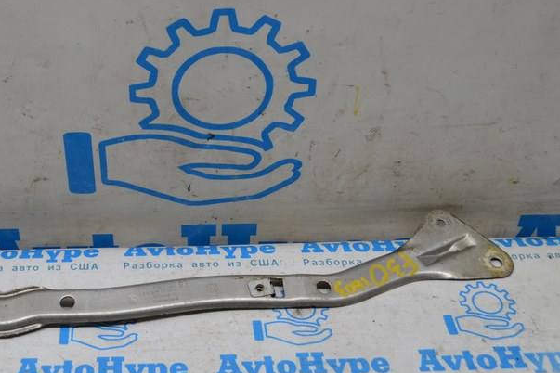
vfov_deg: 24.1
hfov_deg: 34.8
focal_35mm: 56
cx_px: 131
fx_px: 871
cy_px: 134
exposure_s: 1/100
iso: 400
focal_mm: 22
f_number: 5
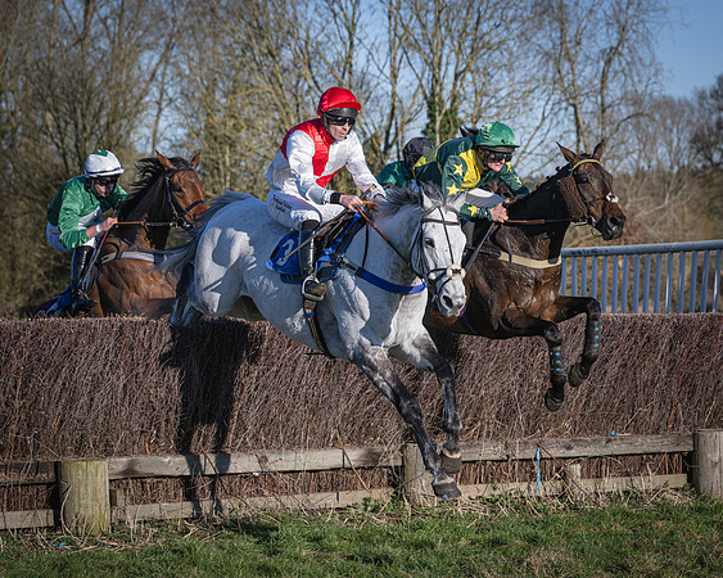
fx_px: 2781
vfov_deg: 11.9
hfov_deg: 14.8
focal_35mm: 130
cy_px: 321
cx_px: 519
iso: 200
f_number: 4
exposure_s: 1/2500
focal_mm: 77
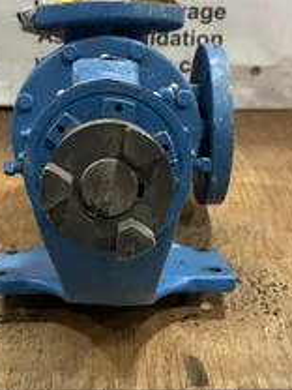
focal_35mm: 50
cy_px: 163
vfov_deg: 38.1
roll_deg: +1.9
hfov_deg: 29.0
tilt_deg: -22.8
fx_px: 562
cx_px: 103
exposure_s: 1/60
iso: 400
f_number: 1.6
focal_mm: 4.2
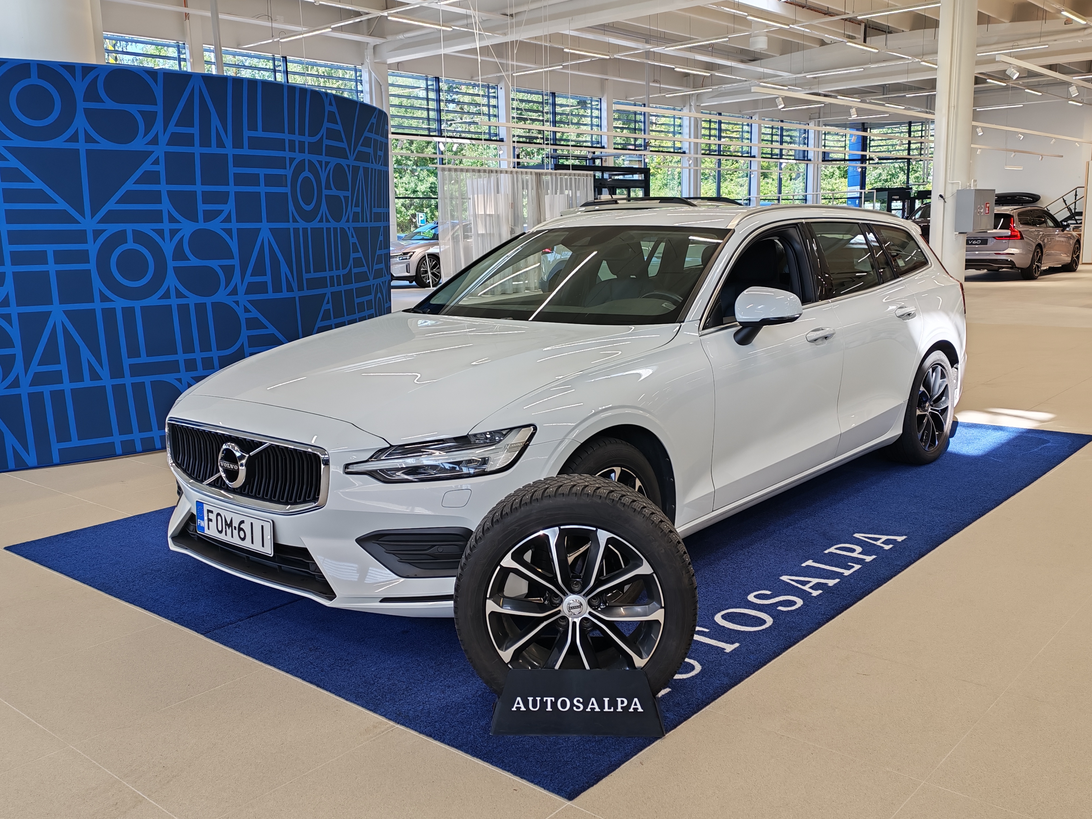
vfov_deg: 42.9
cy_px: 410
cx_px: 546
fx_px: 1041
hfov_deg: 55.4
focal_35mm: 33
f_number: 1.9
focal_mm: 6.12
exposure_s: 1/100
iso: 125
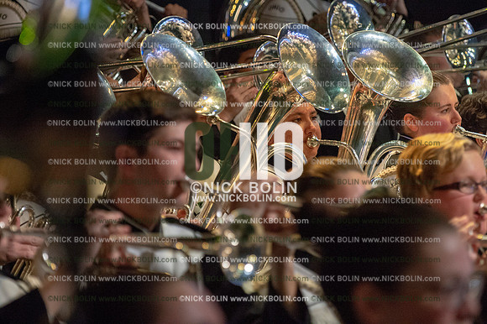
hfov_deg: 10.3
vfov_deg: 6.9
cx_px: 244
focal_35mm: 200
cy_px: 162
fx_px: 2704
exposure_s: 1/320
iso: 8000
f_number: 5.6
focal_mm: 200
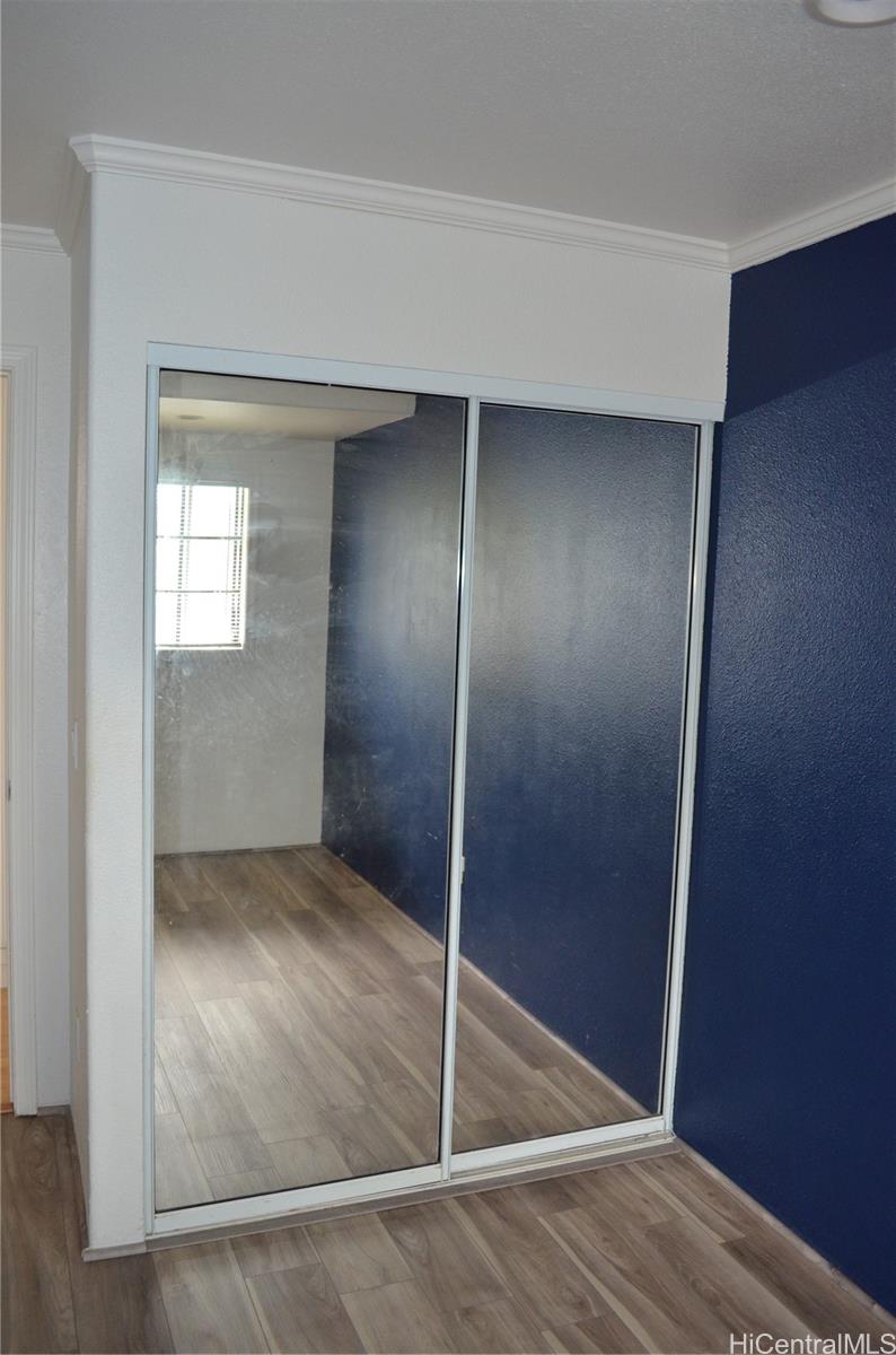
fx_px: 1126
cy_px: 678
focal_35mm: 30
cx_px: 448
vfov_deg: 62.0
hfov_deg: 43.4
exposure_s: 1/60
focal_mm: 20
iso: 1000
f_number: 3.8
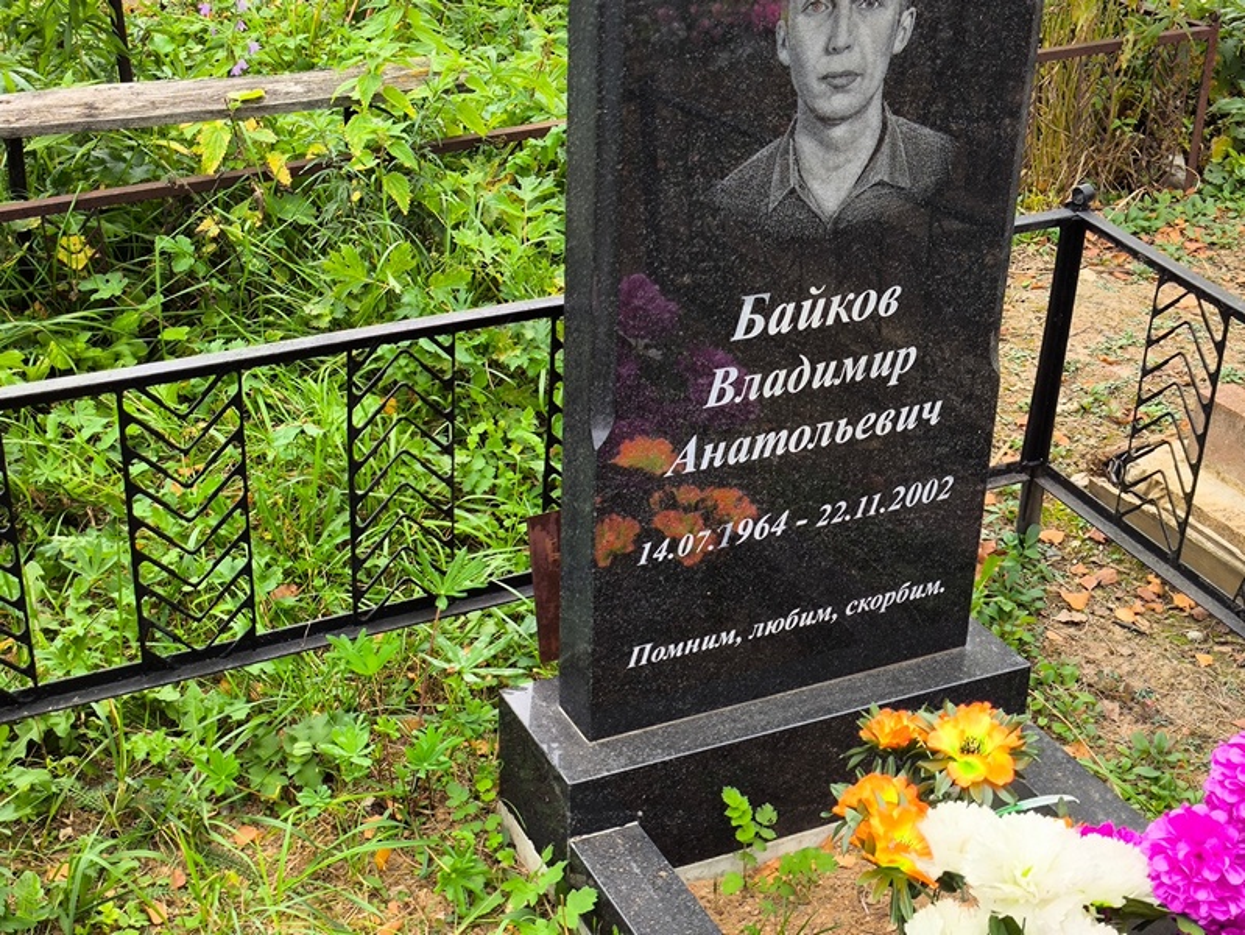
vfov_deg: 29.1
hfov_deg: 38.2
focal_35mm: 50
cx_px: 622
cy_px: 468
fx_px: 1799
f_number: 1.7
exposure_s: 1/233
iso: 50
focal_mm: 4.71
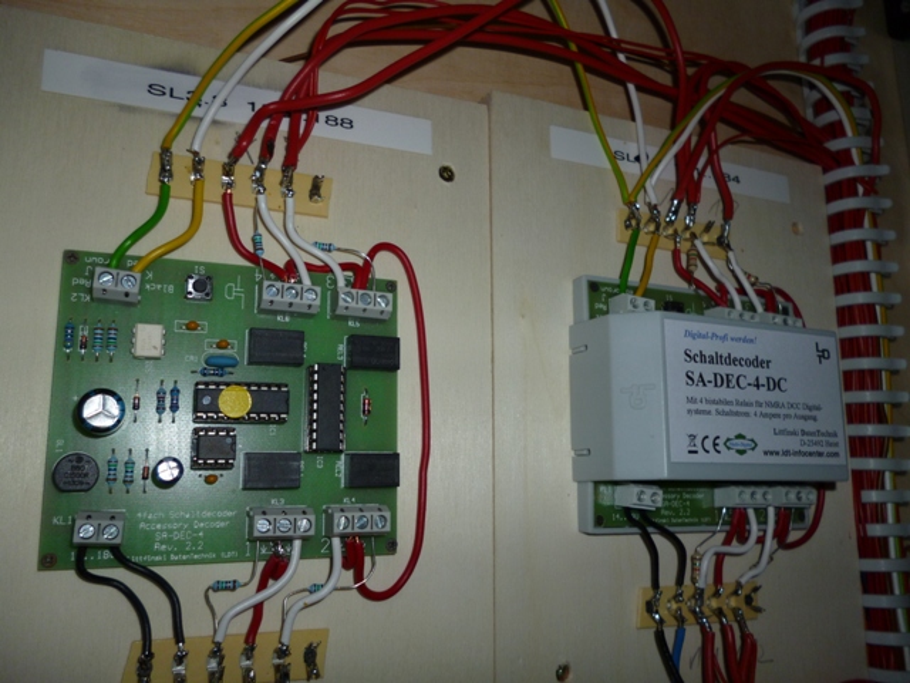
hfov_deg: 63.4
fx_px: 736
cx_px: 455
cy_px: 342
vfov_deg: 49.7
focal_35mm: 28
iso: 100
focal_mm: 5
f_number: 3.1
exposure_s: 1/60
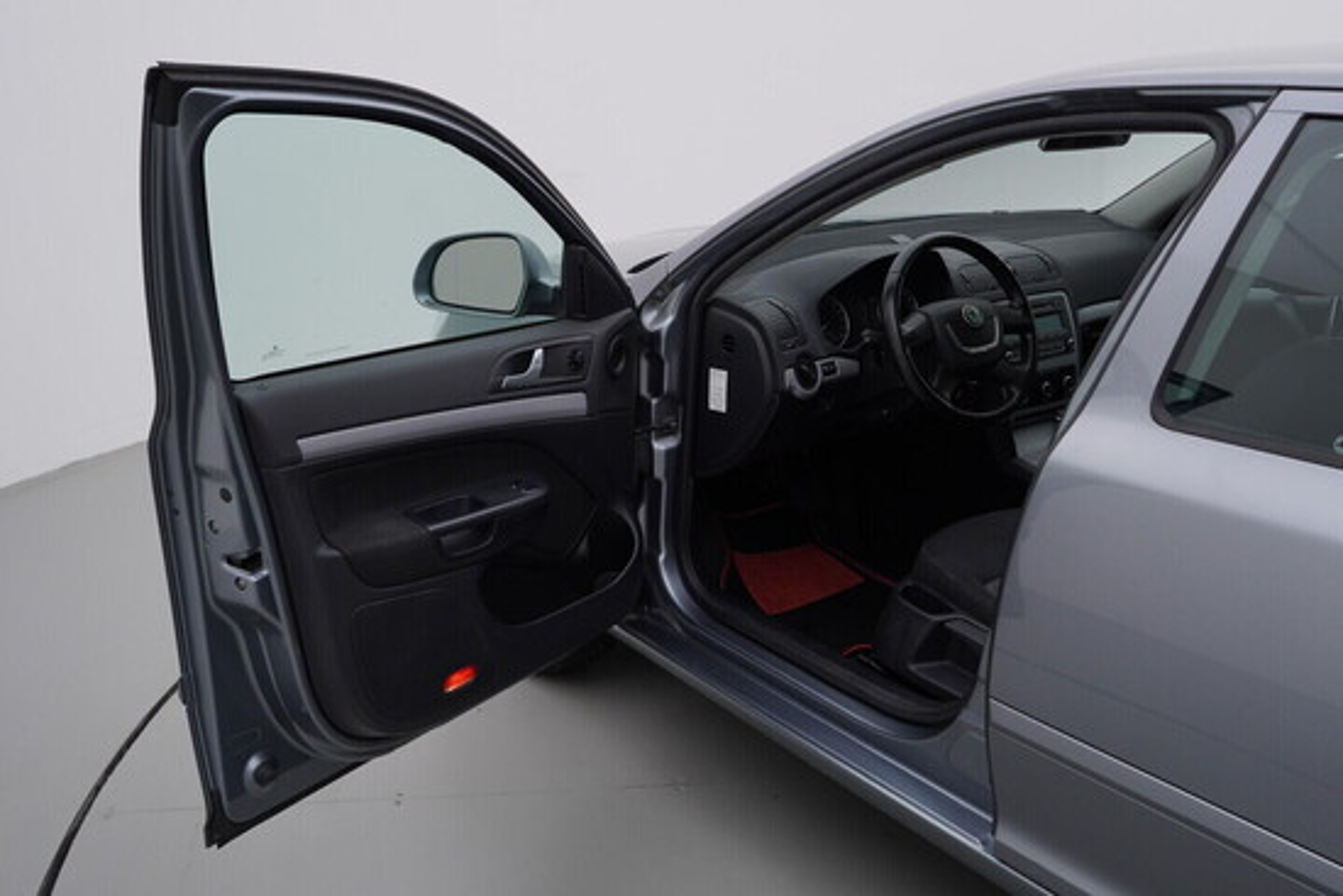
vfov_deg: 36.9
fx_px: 1343
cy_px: 448
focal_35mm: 36
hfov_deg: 53.1
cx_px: 672
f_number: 4.5
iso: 125
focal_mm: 24
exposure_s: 1/100
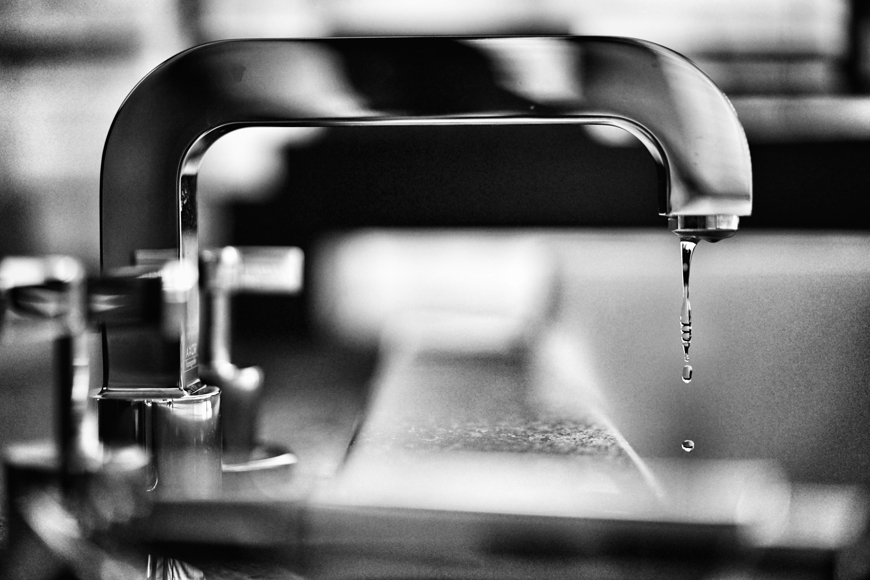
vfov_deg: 24.6
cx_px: 435
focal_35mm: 55
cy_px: 290
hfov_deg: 36.2
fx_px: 1329
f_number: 1.8
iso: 1250
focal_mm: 55
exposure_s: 1/2000
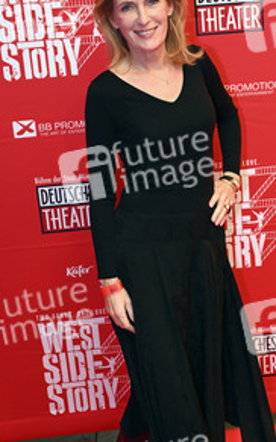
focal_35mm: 60
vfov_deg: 34.0
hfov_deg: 21.5
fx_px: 724
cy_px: 244
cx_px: 180
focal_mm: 43
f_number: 2.8
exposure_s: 1/125
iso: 1250
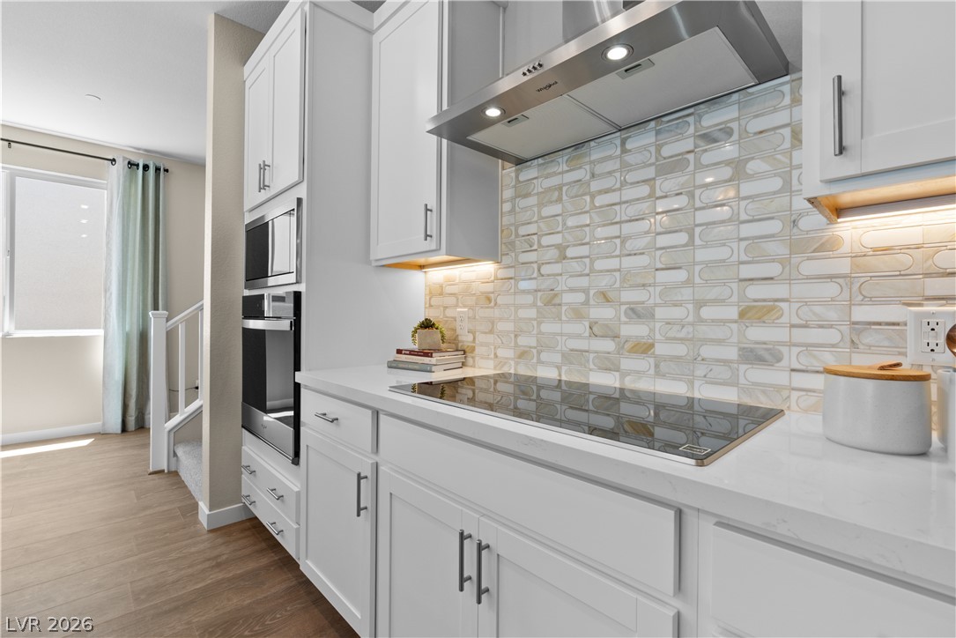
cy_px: 319
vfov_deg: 73.8
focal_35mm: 16
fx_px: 425
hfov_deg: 96.7
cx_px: 478
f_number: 8
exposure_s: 1/8
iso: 200
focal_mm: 16
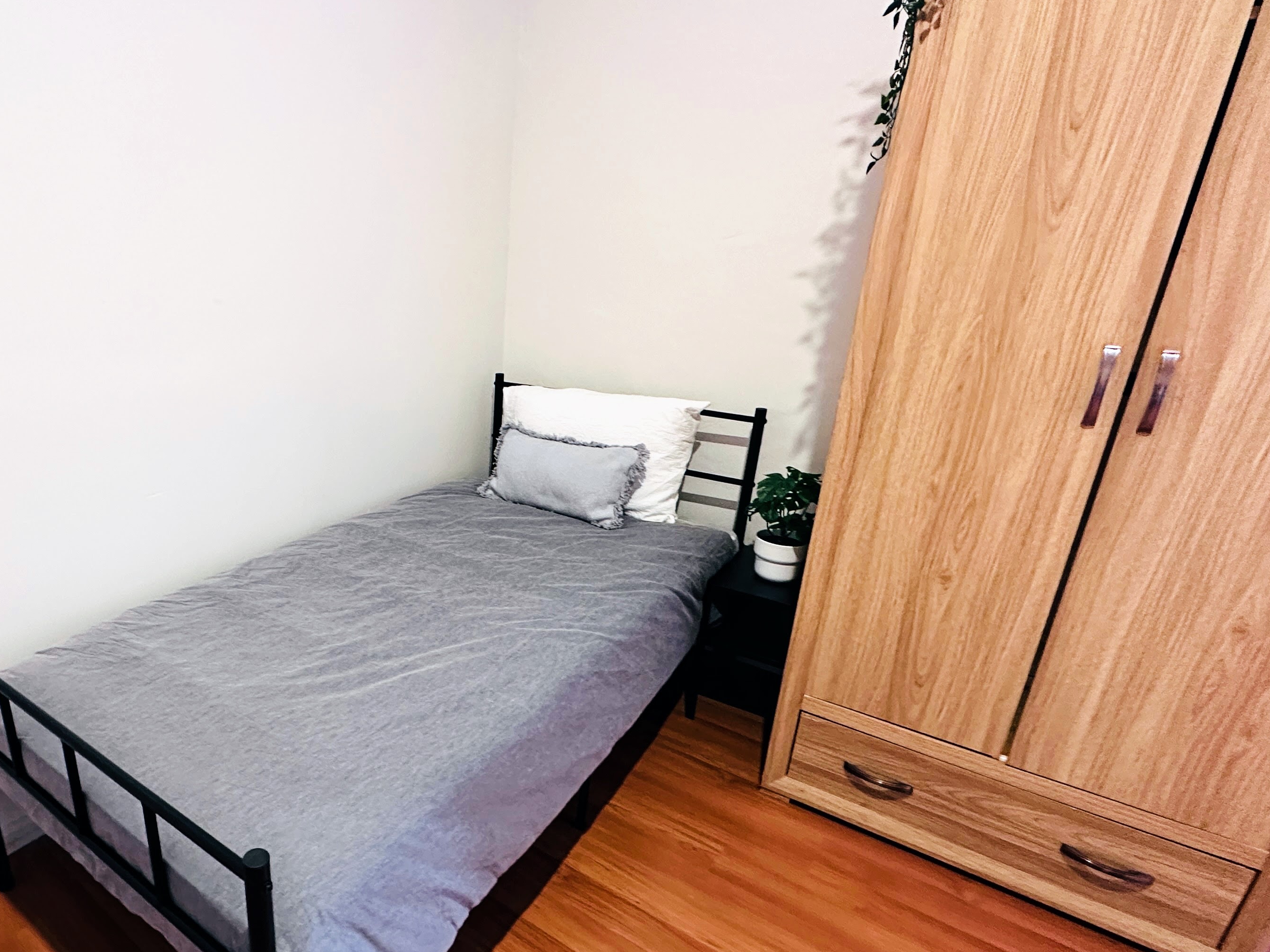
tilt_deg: -21.7
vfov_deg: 63.3
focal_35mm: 21
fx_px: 770
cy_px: 527
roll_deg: -0.6
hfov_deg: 76.2
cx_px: 412
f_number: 2.2
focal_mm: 2.22
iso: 500
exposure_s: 1/50
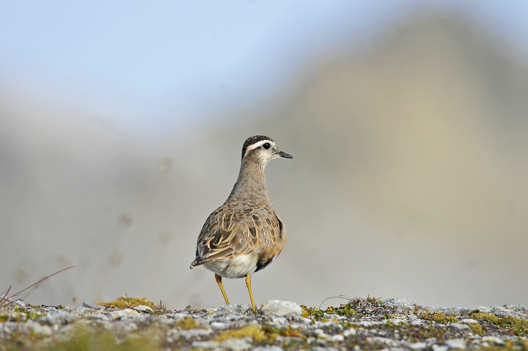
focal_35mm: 900
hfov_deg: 2.3
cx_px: 264
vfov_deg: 1.5
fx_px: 13184
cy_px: 176
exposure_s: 1/640
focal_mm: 600
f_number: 8
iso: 500
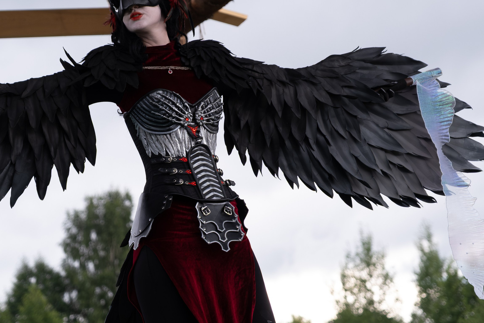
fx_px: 1909
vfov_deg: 9.7
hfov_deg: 14.4
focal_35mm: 142
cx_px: 168
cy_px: 104
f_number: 3.6
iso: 800
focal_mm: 53.3
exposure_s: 1/1000
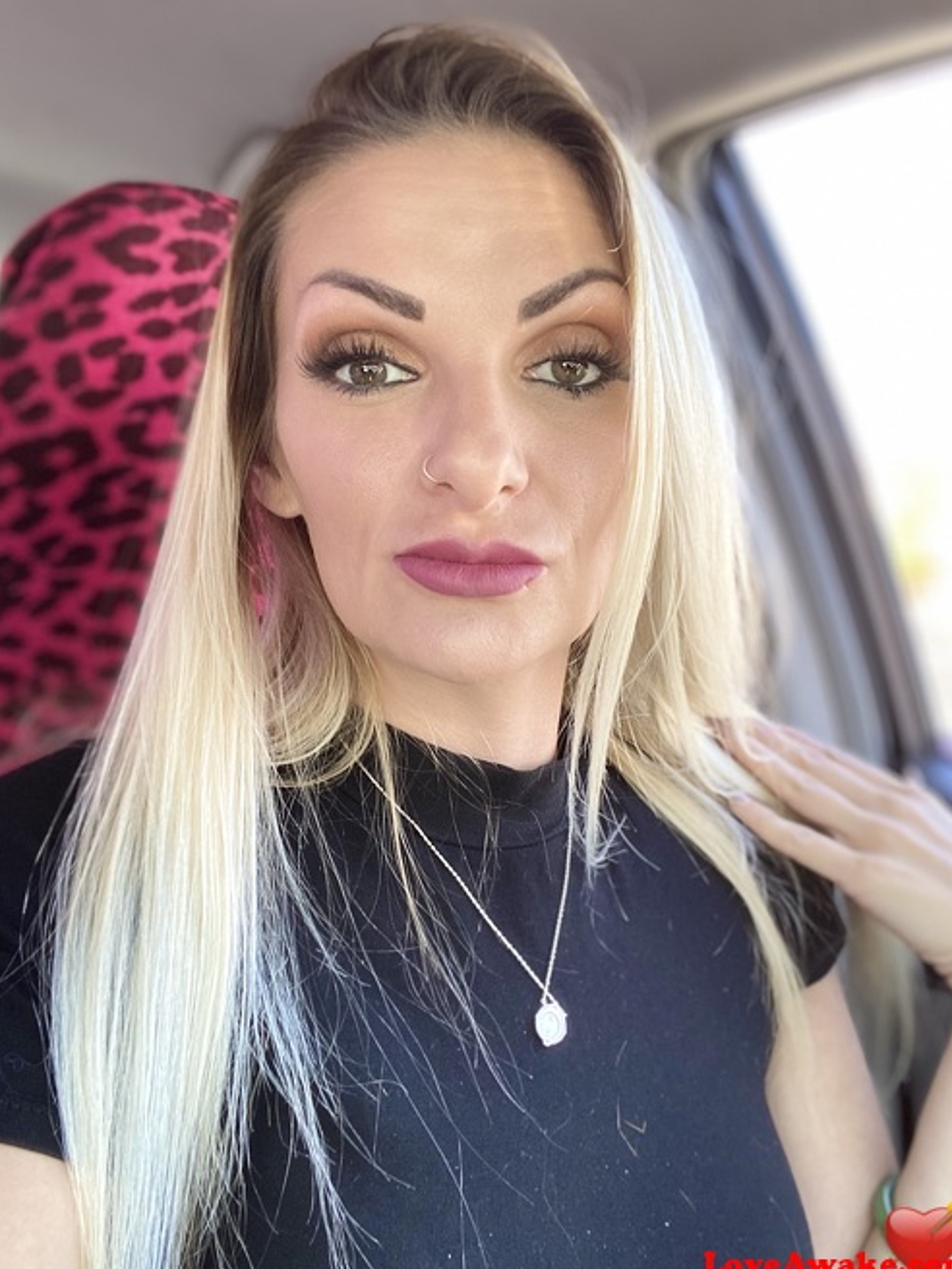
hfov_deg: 44.2
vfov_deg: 56.8
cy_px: 621
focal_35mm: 32
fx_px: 1173
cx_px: 485
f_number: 2.2
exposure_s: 1/122
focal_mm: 2.71
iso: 80
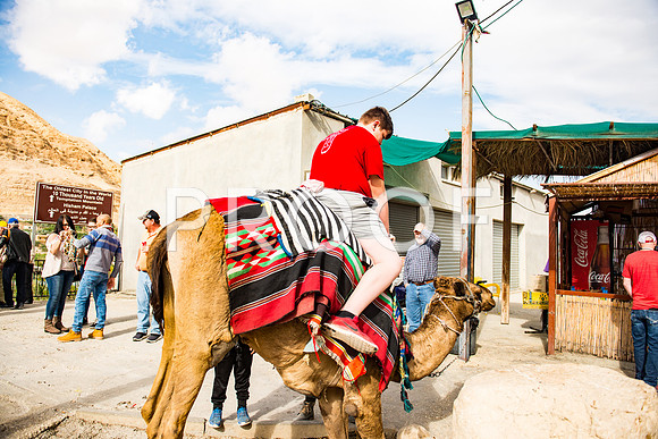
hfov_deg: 73.7
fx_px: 439
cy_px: 220
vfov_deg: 53.2
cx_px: 329
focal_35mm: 24
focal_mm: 24
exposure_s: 1/2500
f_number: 2.8
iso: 200
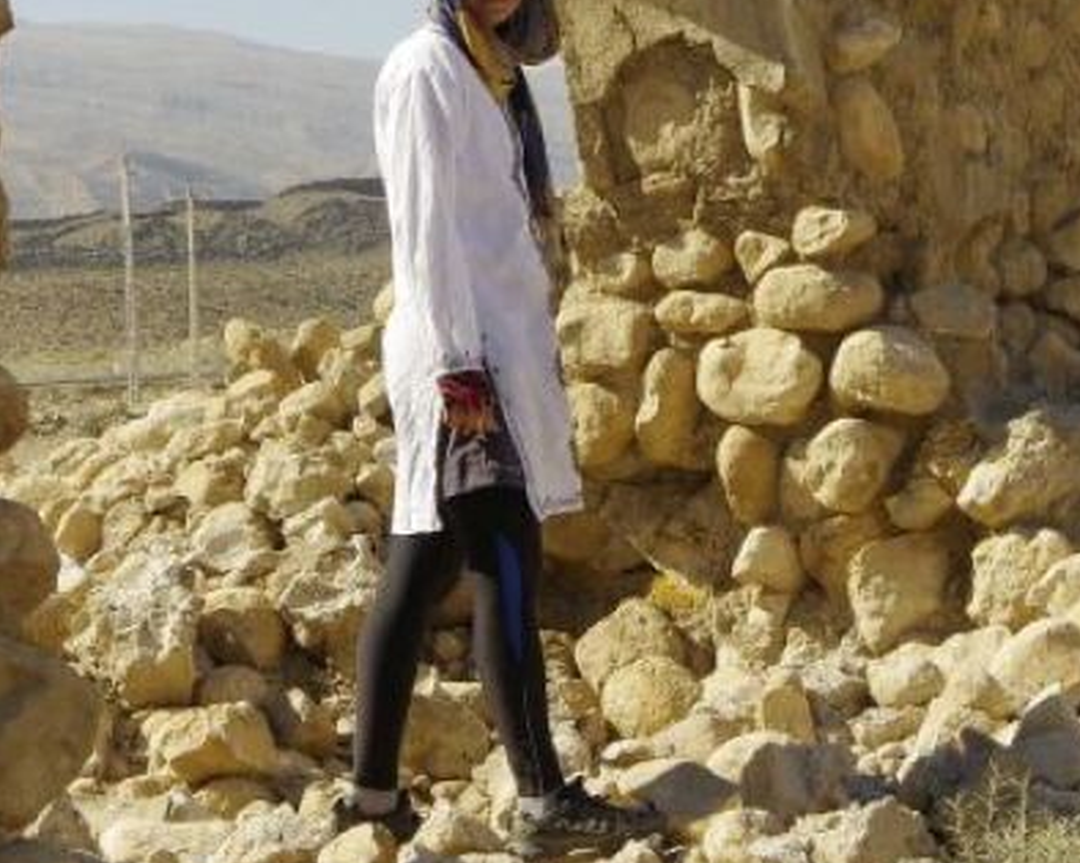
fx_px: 3835
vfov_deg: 12.8
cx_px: 543
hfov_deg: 16.0
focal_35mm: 120
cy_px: 151
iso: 400
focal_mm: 28
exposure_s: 1/400
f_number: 14
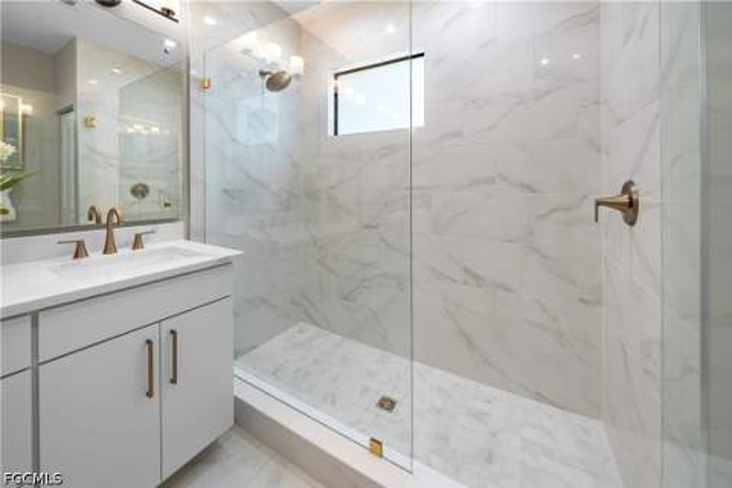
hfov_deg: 112.6
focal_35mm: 12
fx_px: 244
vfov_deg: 90.0
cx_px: 366
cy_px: 244
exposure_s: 1/20
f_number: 8
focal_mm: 12
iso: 200
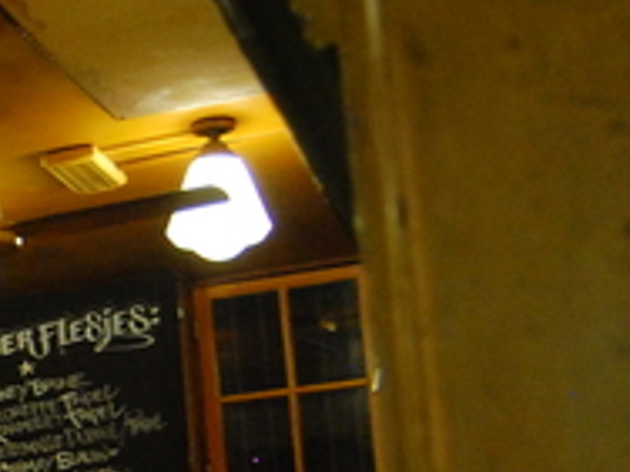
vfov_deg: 14.3
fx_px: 1838
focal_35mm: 101
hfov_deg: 17.1
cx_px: -382
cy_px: 526
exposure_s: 1/6
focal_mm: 20
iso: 1600
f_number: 3.8
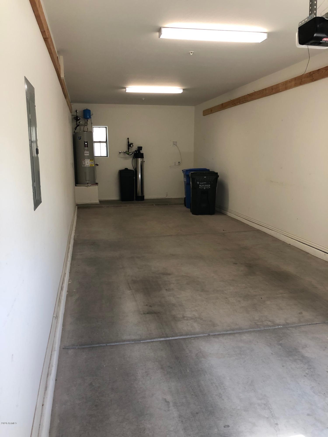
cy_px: 218
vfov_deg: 63.4
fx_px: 354
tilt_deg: -9.1
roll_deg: -0.1
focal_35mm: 28
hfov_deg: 49.7
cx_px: 164
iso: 40
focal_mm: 4
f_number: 1.8
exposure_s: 1/30
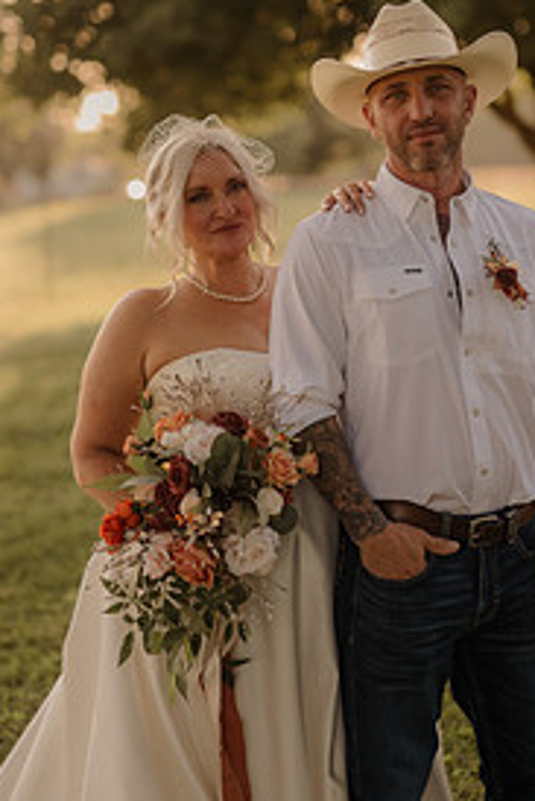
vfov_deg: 24.6
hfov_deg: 16.6
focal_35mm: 82
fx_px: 1825
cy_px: 234
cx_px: 357
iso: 200
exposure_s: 1/640
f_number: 2.8
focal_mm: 50
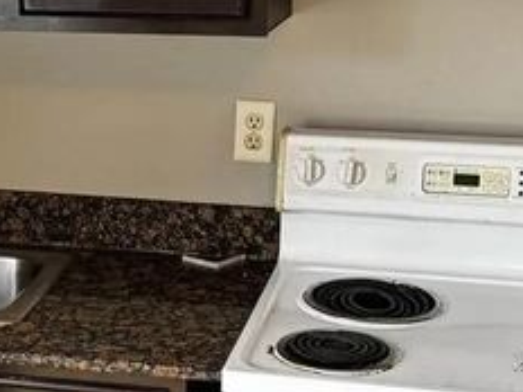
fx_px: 1602
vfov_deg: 14.0
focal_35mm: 106
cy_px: 178
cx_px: 97
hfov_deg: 18.4
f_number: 1.78
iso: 160
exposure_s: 1/121
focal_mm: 6.76
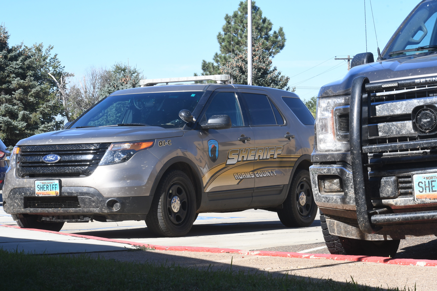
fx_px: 1311
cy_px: 146
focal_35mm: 108
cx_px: 218
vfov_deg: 12.7
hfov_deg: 18.9
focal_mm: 72
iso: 400
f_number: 18
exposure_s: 1/125
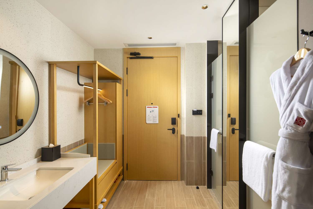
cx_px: 156
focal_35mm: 17
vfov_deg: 70.4
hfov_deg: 93.3
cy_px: 104
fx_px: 148
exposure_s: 1/30
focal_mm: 17
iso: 160
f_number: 8
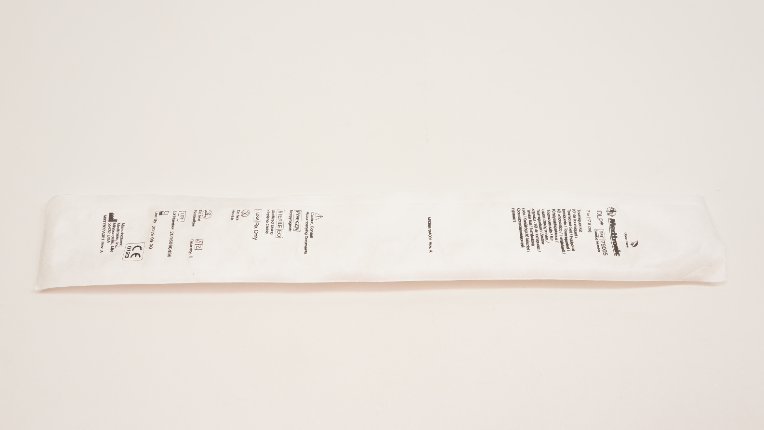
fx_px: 770
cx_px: 382
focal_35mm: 38
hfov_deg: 52.8
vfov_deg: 31.2
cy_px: 235
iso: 400
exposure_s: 1/60
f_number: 7.1
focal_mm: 24
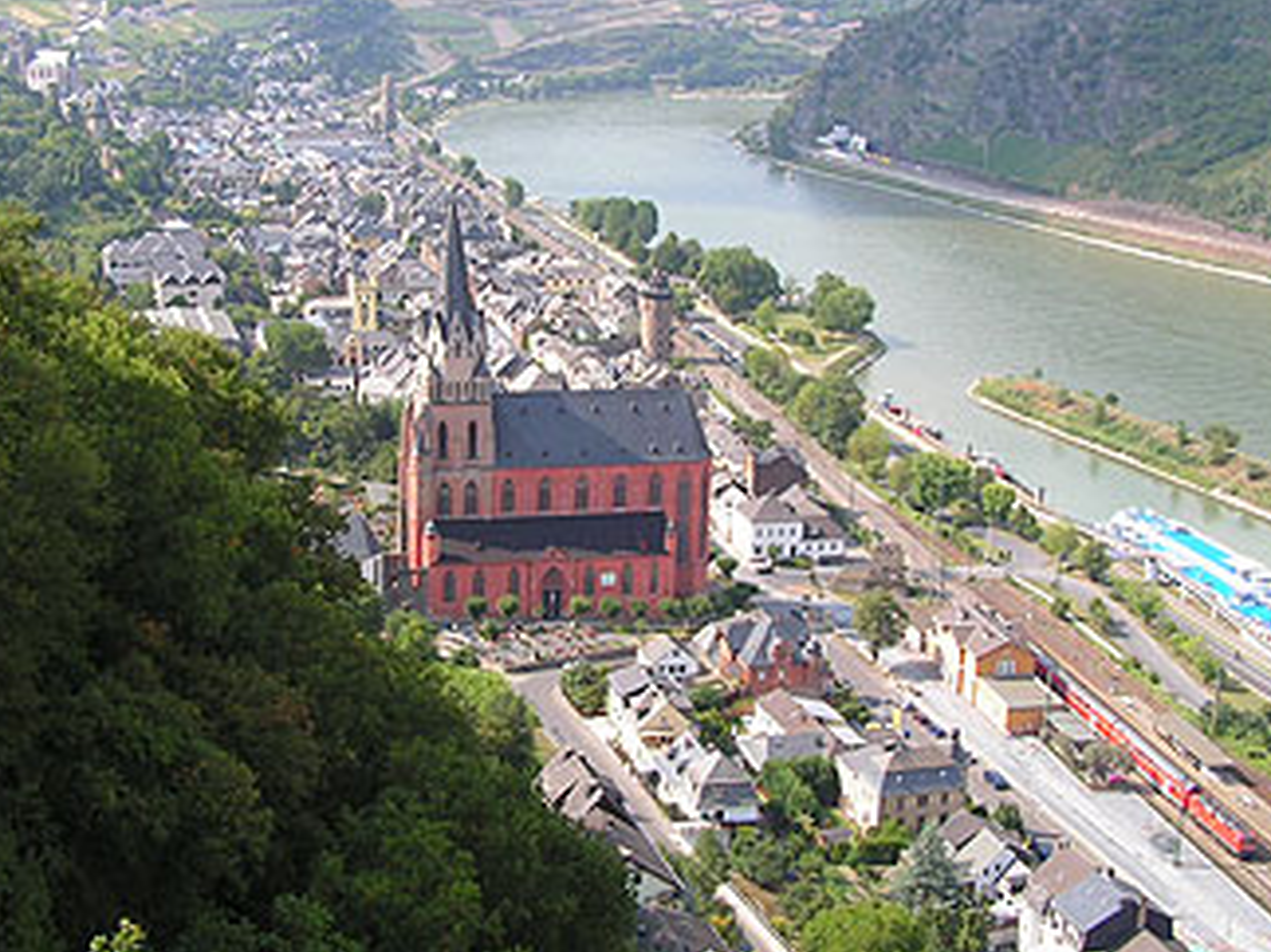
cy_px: 362
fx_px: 1945
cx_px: 610
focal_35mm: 53
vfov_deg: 27.4
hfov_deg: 36.2
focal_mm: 6.3
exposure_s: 1/160
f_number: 5.6
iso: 50
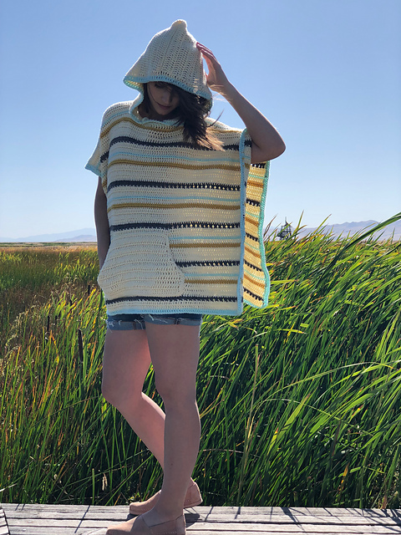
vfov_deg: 33.8
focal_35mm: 57
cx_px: 200
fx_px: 880
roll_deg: +0.0
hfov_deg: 25.7
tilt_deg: -1.2
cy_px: 268
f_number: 2.8
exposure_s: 1/883
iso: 20
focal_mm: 6.6
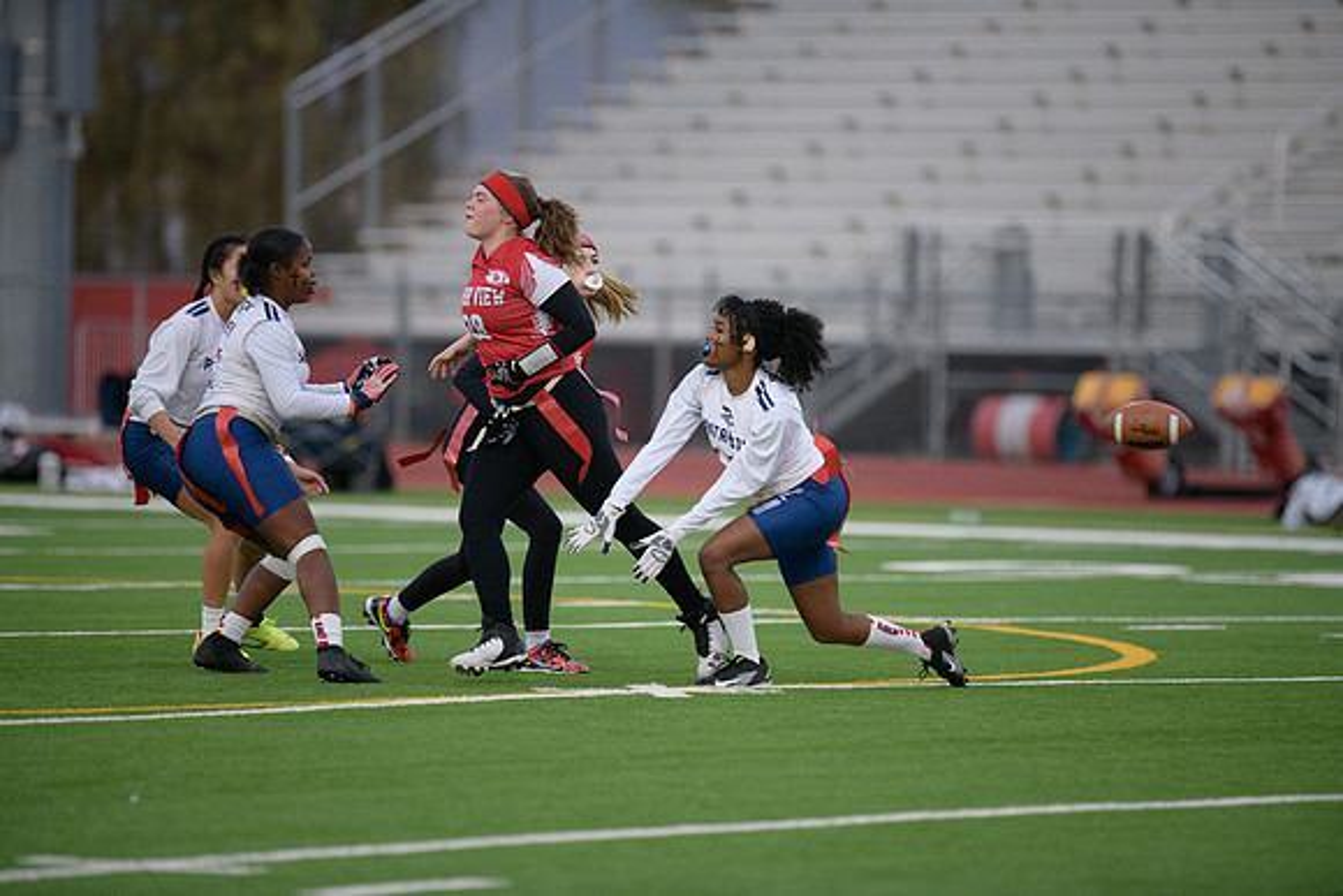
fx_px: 11194
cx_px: 672
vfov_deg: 4.6
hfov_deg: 6.9
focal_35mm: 300
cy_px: 448
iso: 900
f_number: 2.8
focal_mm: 300
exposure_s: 1/1250
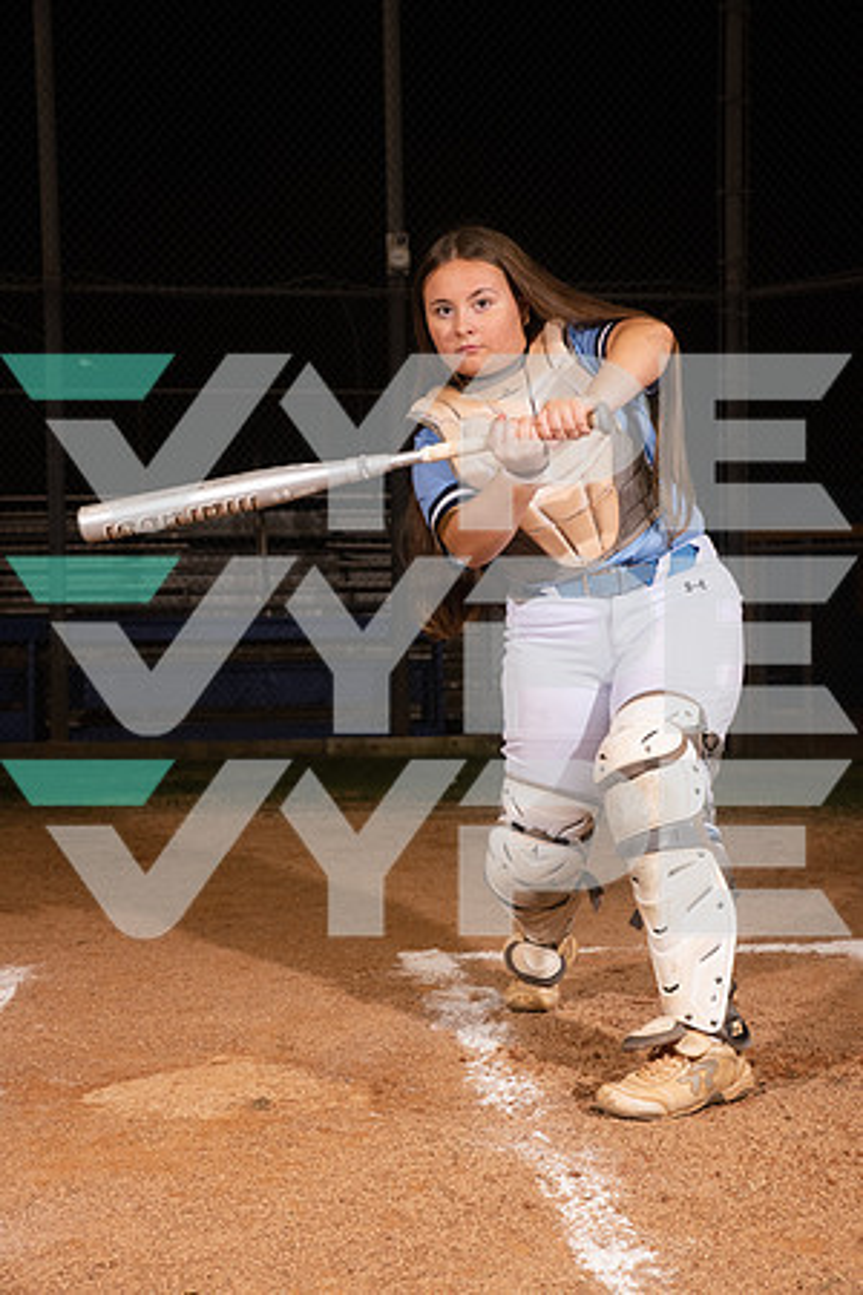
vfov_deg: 38.2
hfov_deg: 26.0
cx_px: 432
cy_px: 648
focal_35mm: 52
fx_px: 1870
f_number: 6.3
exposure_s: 1/500
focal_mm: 52
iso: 1000
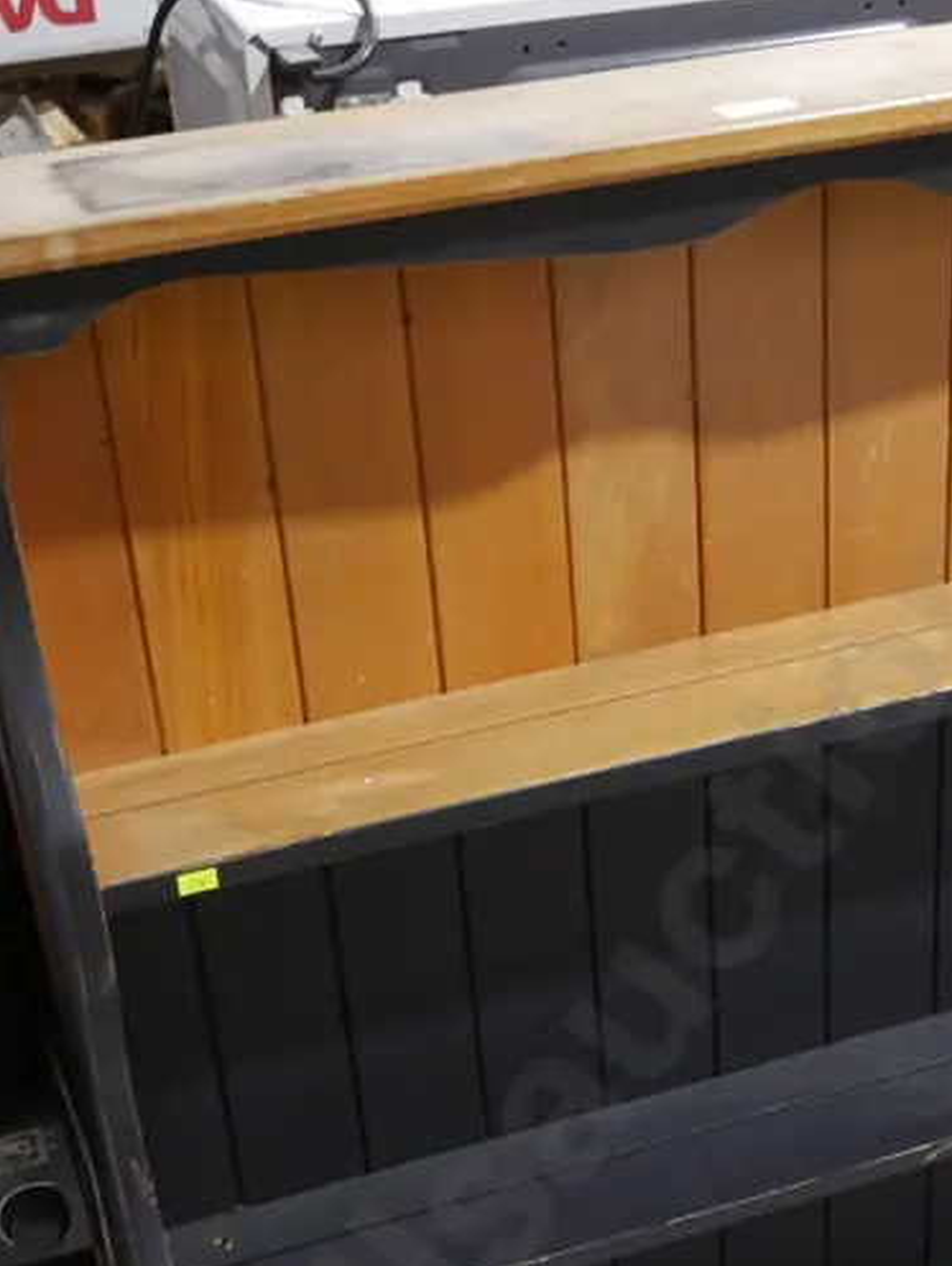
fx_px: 2416
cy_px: 993
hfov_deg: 22.2
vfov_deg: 28.8
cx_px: 652
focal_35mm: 66
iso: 640
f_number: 3.6
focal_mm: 16
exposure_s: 1/60
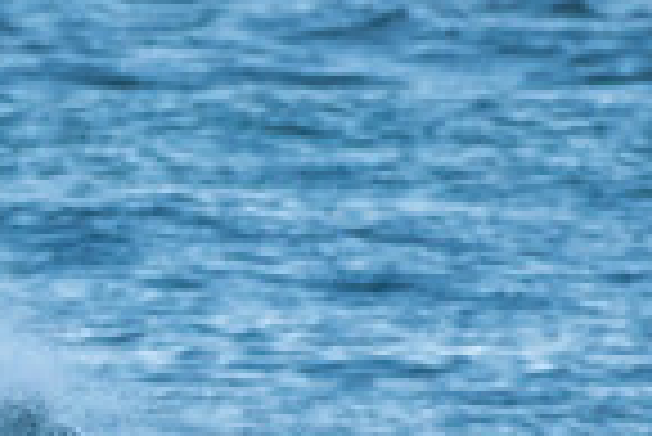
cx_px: 58
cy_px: 578
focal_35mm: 2992
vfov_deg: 0.5
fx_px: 54242
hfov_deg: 0.7
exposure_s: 1/1600
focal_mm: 500
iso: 720
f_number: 5.6
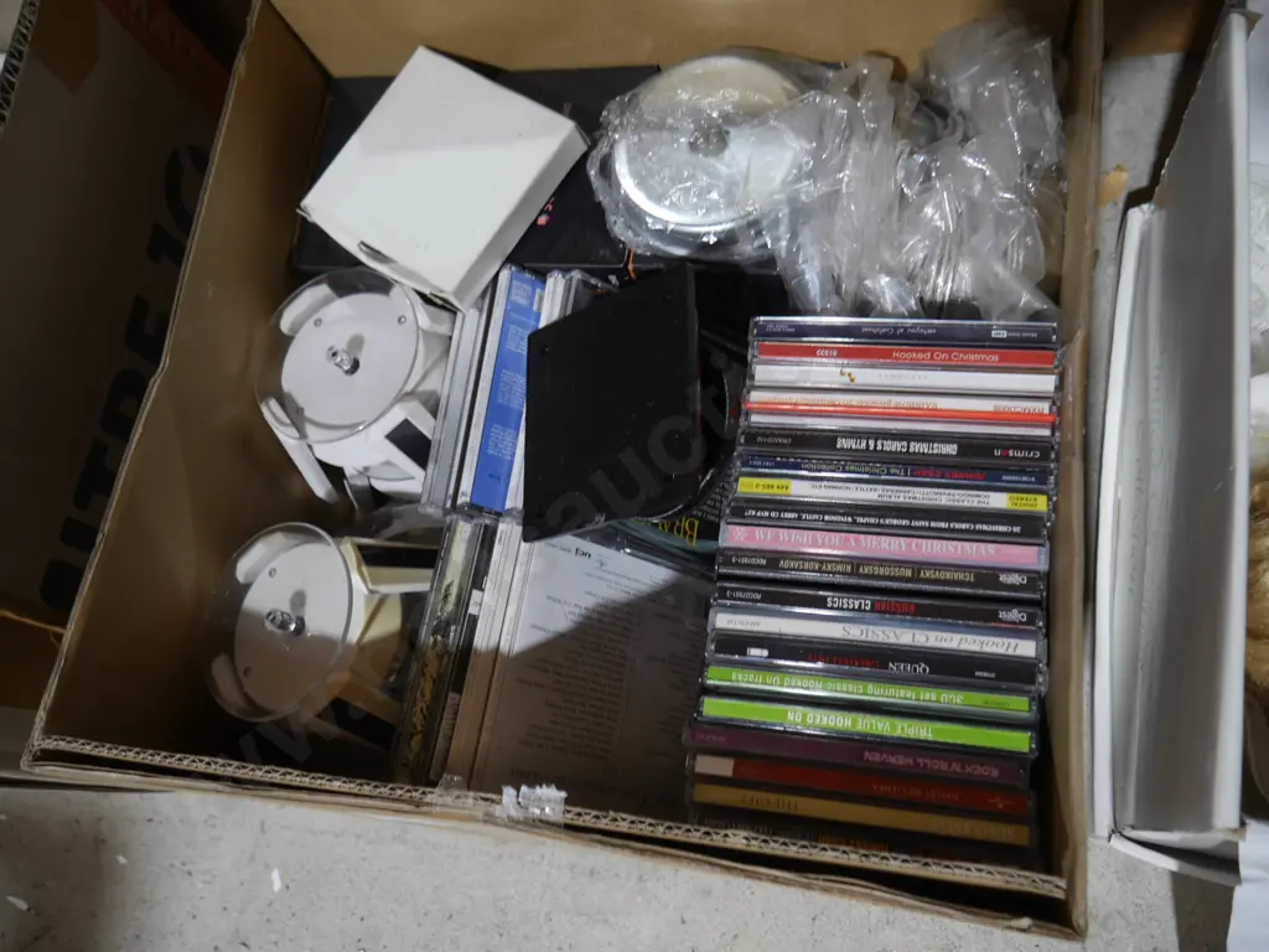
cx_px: 634
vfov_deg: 49.7
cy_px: 476
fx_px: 1026
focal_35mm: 28
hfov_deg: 63.4
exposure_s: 1/60
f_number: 3.5
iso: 400
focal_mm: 14
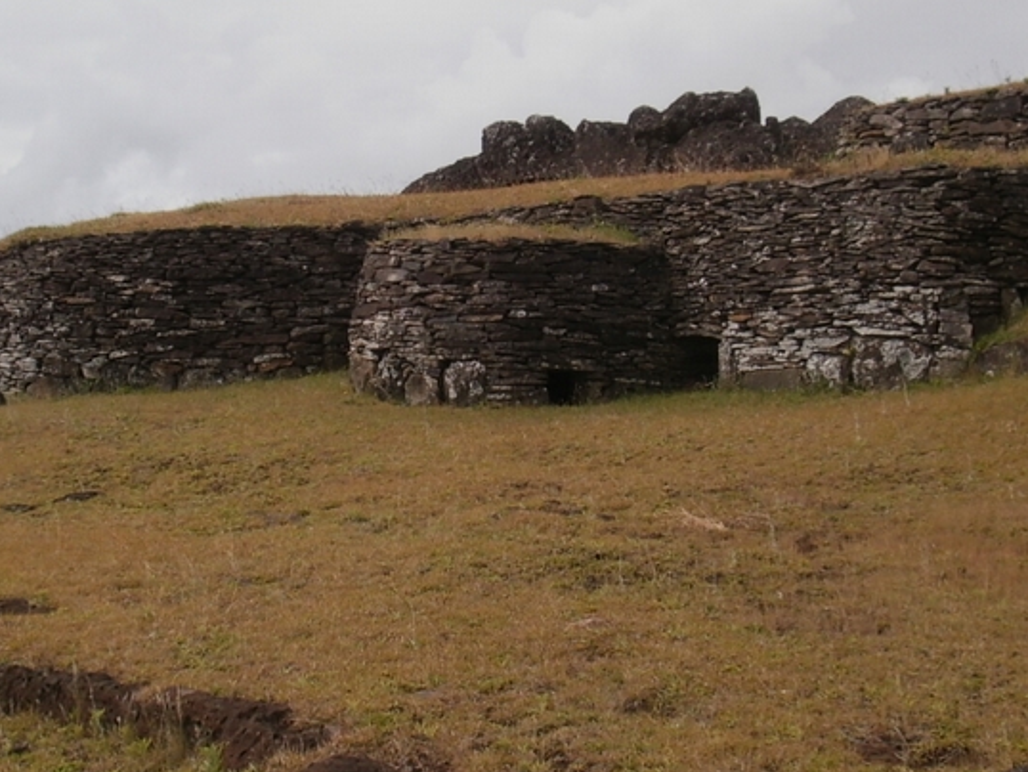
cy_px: 373
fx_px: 1961
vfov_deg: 22.3
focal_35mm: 66
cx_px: 478
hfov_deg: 29.4
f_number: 9.3
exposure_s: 1/250
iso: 100
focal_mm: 6.51
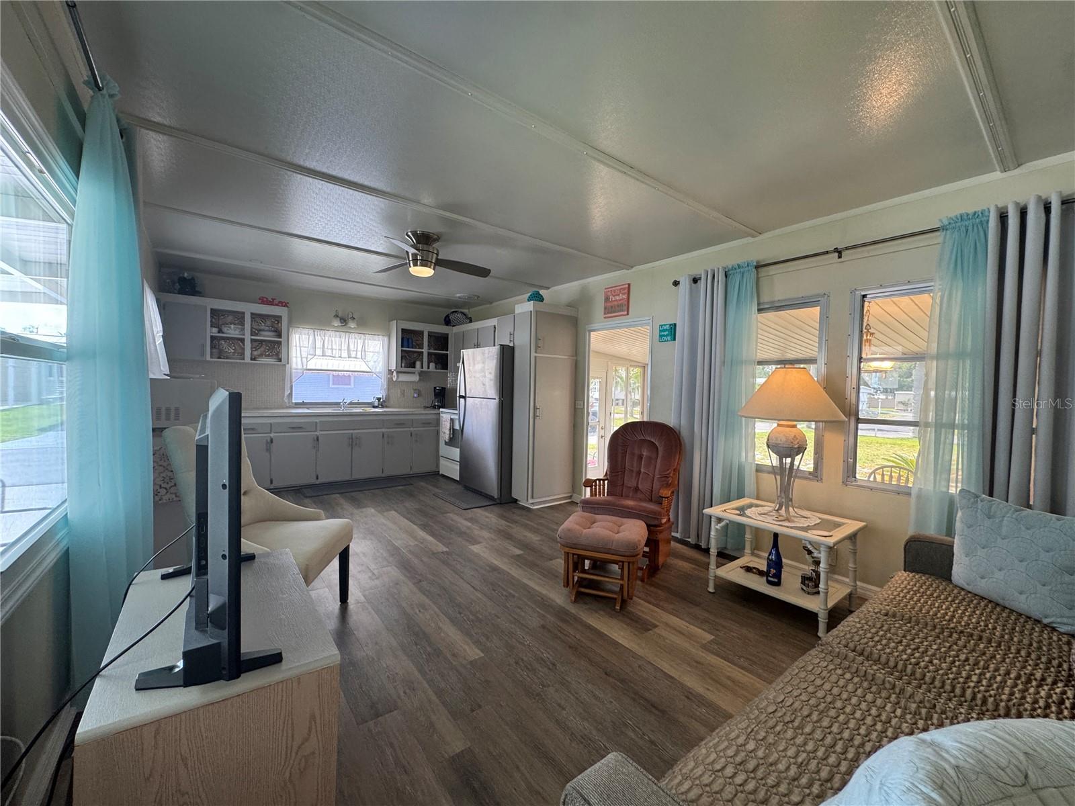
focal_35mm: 14
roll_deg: -1.9
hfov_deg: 102.1
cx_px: 538
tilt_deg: -2.4
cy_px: 403
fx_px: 435
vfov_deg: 85.7
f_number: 2.2
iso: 200
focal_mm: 2.22
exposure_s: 1/120
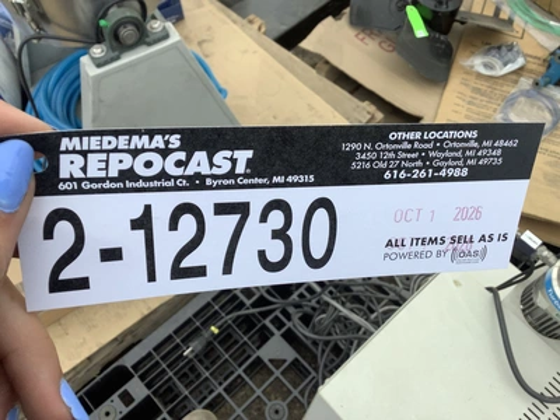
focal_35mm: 31
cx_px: 280
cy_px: 210
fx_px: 502
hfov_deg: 58.4
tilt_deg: -56.1
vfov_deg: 45.4
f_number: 2.4
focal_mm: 3.3
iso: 25
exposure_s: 1/321
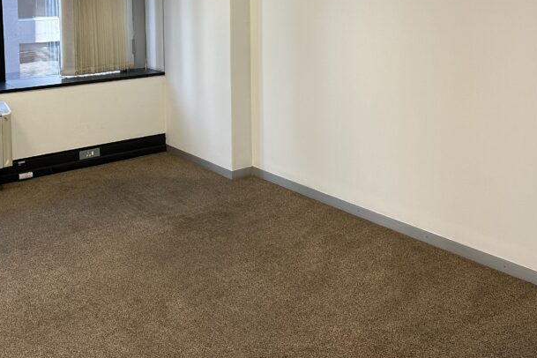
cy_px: 44
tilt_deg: -4.3
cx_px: 173
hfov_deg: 45.6
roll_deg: +1.6
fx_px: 626
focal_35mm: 42
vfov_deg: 30.6
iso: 160
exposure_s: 1/100
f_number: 1.78
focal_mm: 6.86
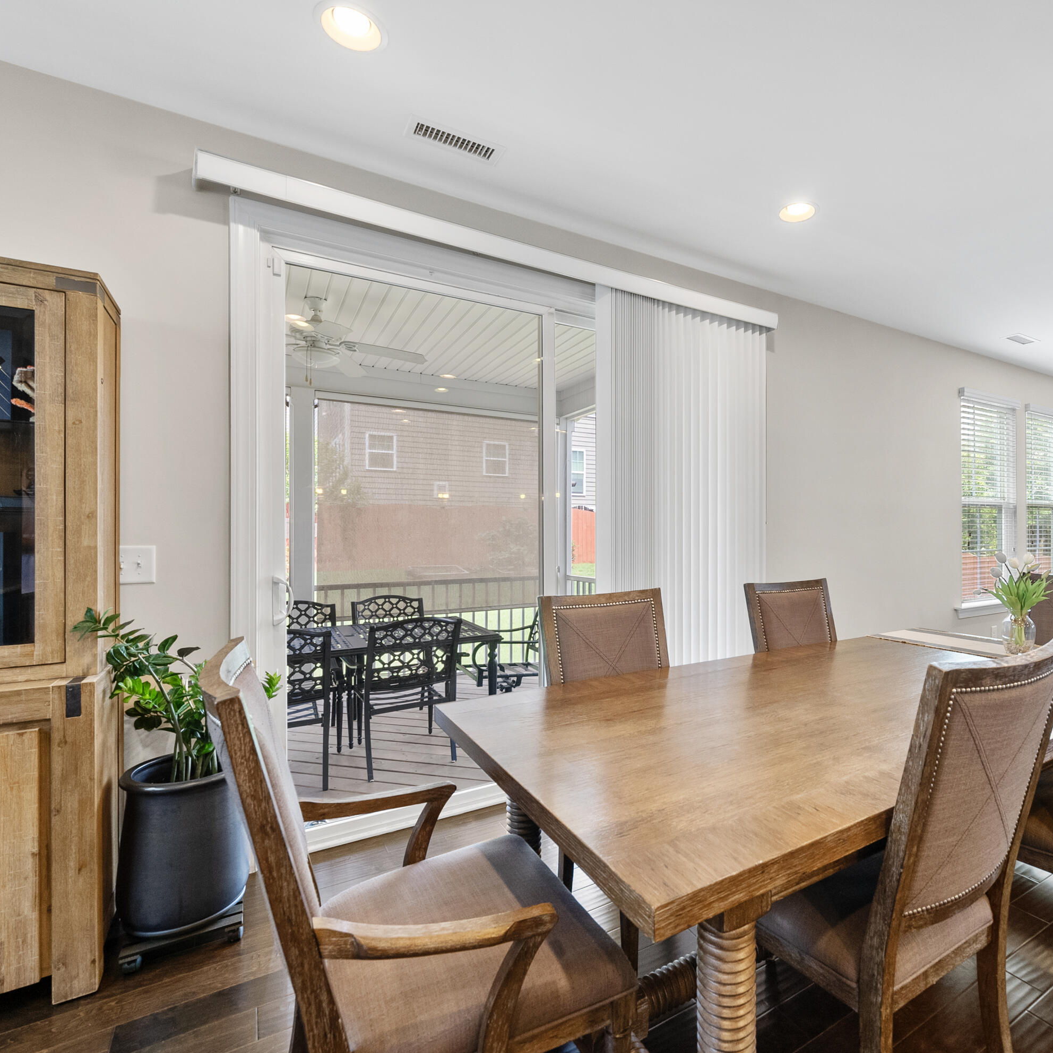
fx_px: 619
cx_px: 648
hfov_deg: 79.5
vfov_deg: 80.7
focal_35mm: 18
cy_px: 527
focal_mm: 14
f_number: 7.1
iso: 800
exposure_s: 1/10
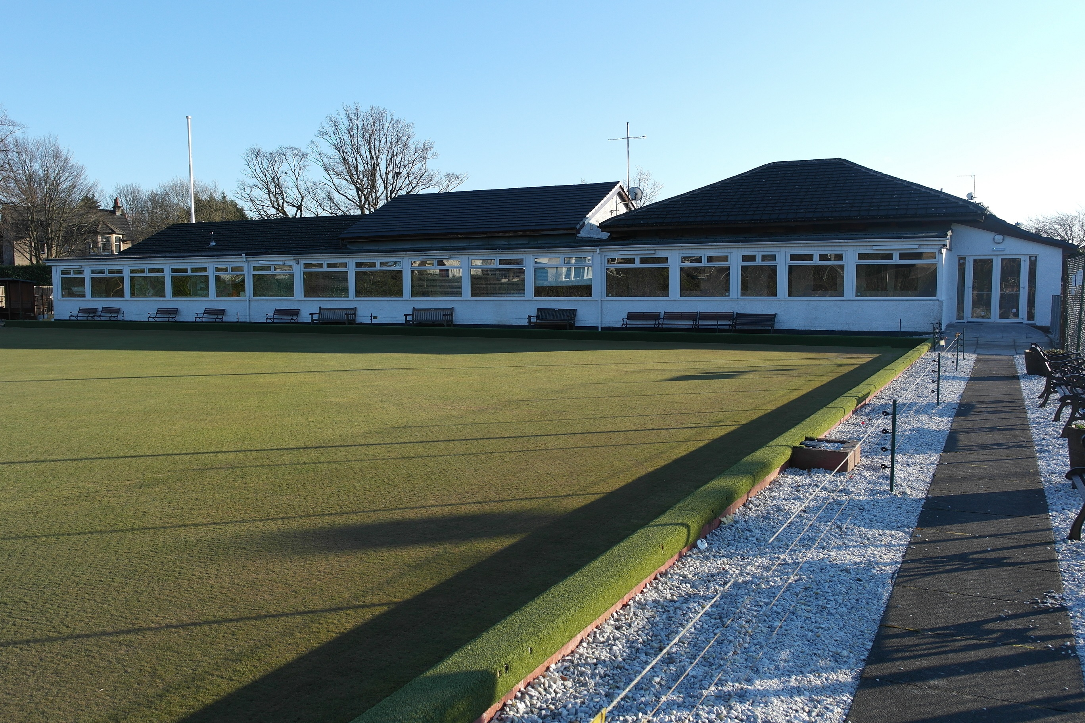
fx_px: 904
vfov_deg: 43.6
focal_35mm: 30
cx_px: 542
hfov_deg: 61.9
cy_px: 362
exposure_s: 1/180
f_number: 5.6
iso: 100
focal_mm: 20
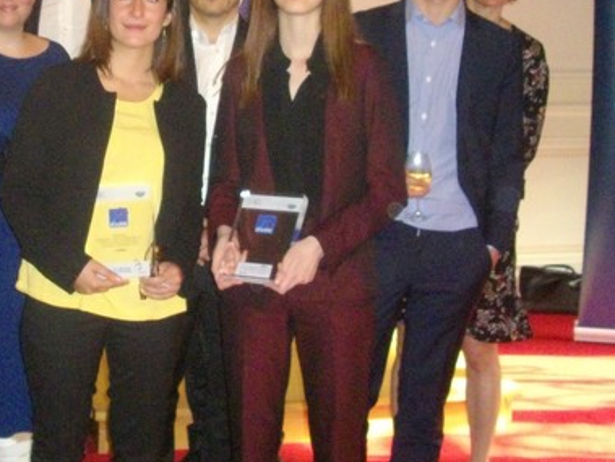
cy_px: 76
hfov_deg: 24.6
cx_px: 120
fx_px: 1387
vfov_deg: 18.7
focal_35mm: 78
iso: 545
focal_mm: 6.2
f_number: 2.8
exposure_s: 1/50
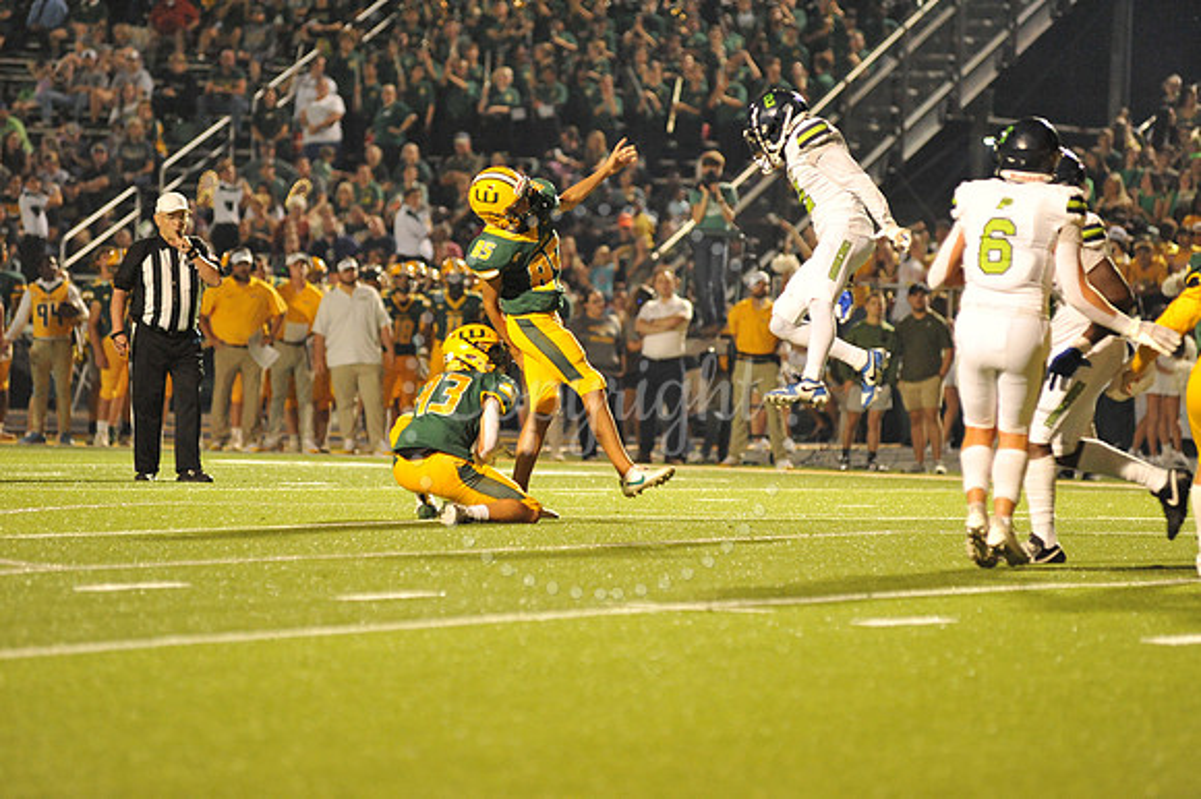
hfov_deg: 10.3
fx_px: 6668
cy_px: 400
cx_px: 600
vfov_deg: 6.9
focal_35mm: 200
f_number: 4
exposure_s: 1/320
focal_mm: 200
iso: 6400
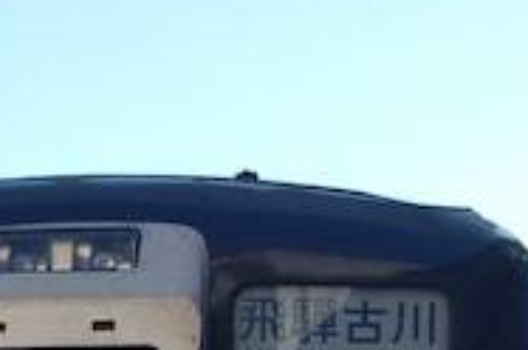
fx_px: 2826
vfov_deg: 6.9
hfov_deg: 10.3
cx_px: -260
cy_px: 669
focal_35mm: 193
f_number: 8
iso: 200
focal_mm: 30
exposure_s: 1/200
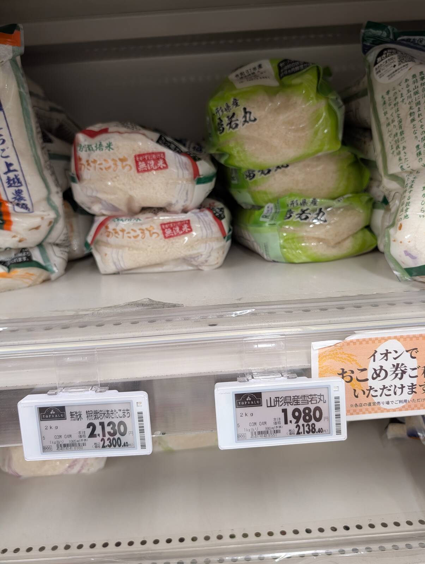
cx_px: 212
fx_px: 392
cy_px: 282
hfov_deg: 56.9
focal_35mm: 24
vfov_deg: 71.5
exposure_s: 1/84.8
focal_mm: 6.9
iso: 217
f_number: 1.68
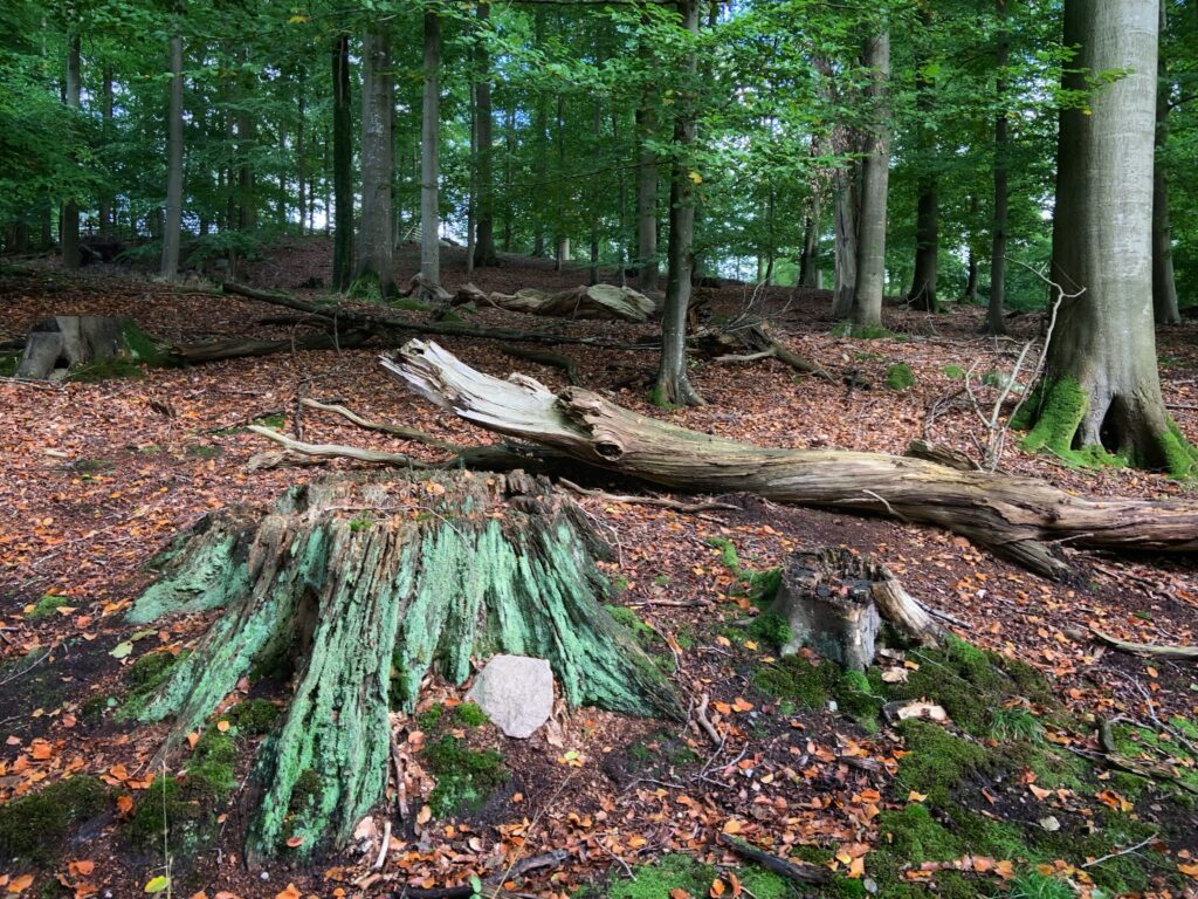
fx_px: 900
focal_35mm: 26
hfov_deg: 67.3
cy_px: 450
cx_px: 599
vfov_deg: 53.1
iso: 125
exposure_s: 1/60
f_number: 1.8
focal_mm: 4.25
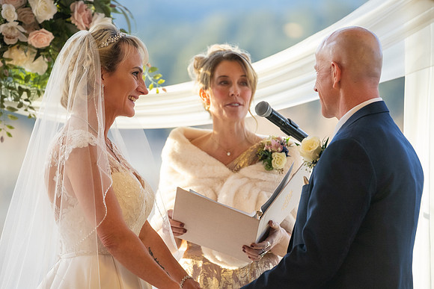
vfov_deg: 7.0
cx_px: 230
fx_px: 2363
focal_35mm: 196
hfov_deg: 10.5
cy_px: 150
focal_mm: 180
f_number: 2.8
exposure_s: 1/320
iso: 800
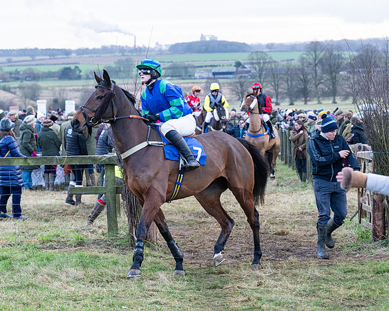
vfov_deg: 12.2
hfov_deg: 15.2
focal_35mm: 126
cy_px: 145
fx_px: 1454
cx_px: 151
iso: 800
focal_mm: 70
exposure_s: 1/400
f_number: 4
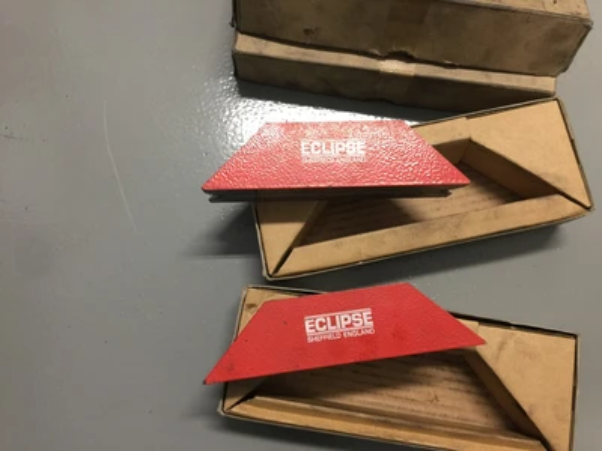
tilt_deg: -82.6
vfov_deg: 48.2
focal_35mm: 29
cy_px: 226
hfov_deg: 61.7
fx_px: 504
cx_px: 301
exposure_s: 1/15
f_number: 2.2
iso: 64
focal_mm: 4.15
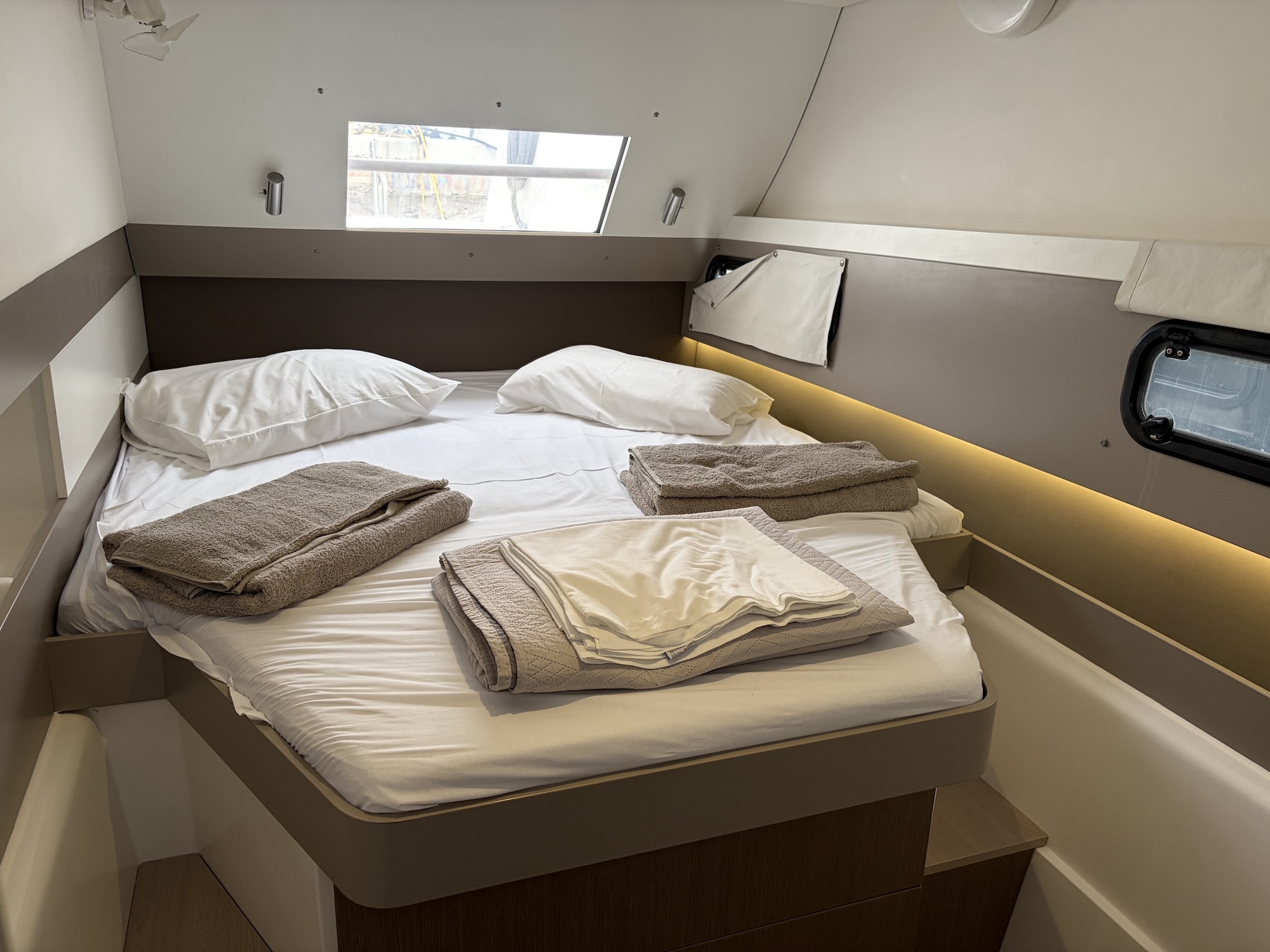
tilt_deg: -17.2
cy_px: 476
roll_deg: -2.5
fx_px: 954
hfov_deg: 67.3
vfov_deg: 53.1
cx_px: 635
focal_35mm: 26
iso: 80
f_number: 1.6
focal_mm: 5.96
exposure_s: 1/122
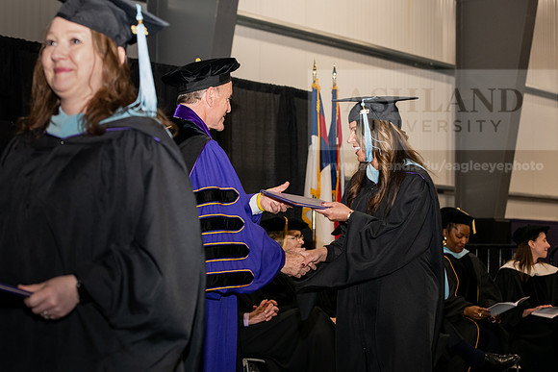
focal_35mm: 75
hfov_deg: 27.0
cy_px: 186
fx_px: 1163
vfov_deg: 18.2
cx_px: 279
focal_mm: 75
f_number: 5.6
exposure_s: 1/200
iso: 1600
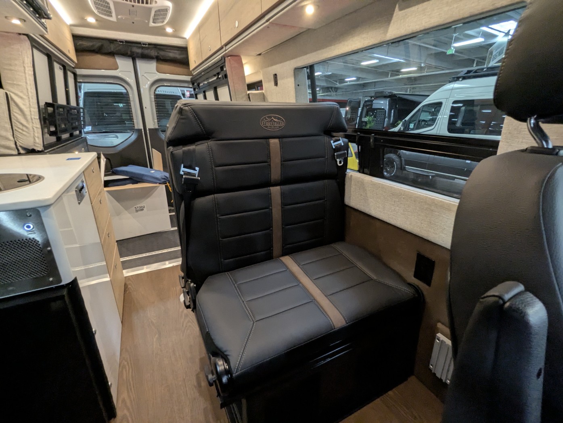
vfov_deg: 78.2
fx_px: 261
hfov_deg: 94.4
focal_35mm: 16
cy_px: 212
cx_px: 282
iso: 244
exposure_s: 1/23.7
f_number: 2.2
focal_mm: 2.35
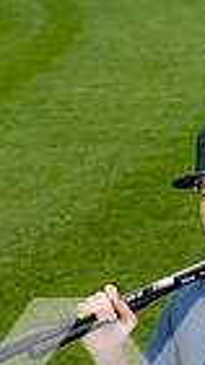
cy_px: 562
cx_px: 218
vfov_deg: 14.5
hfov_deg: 8.8
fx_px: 1328
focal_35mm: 137
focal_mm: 41
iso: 100
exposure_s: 1/250
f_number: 5.6
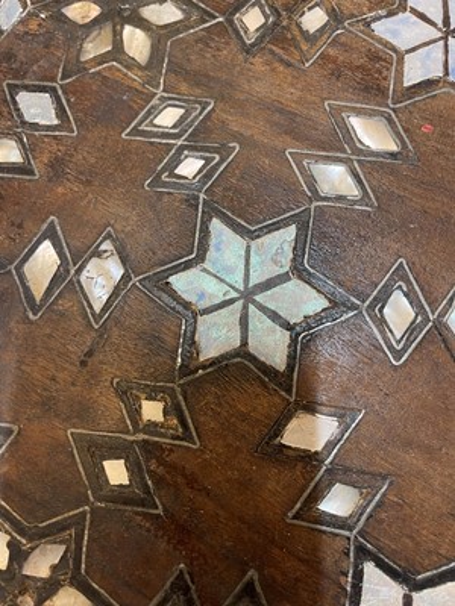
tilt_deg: -78.1
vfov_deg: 69.4
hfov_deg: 54.9
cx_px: 228
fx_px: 438
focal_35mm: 25
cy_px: 303
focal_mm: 5.1
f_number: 1.6
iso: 125
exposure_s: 1/50
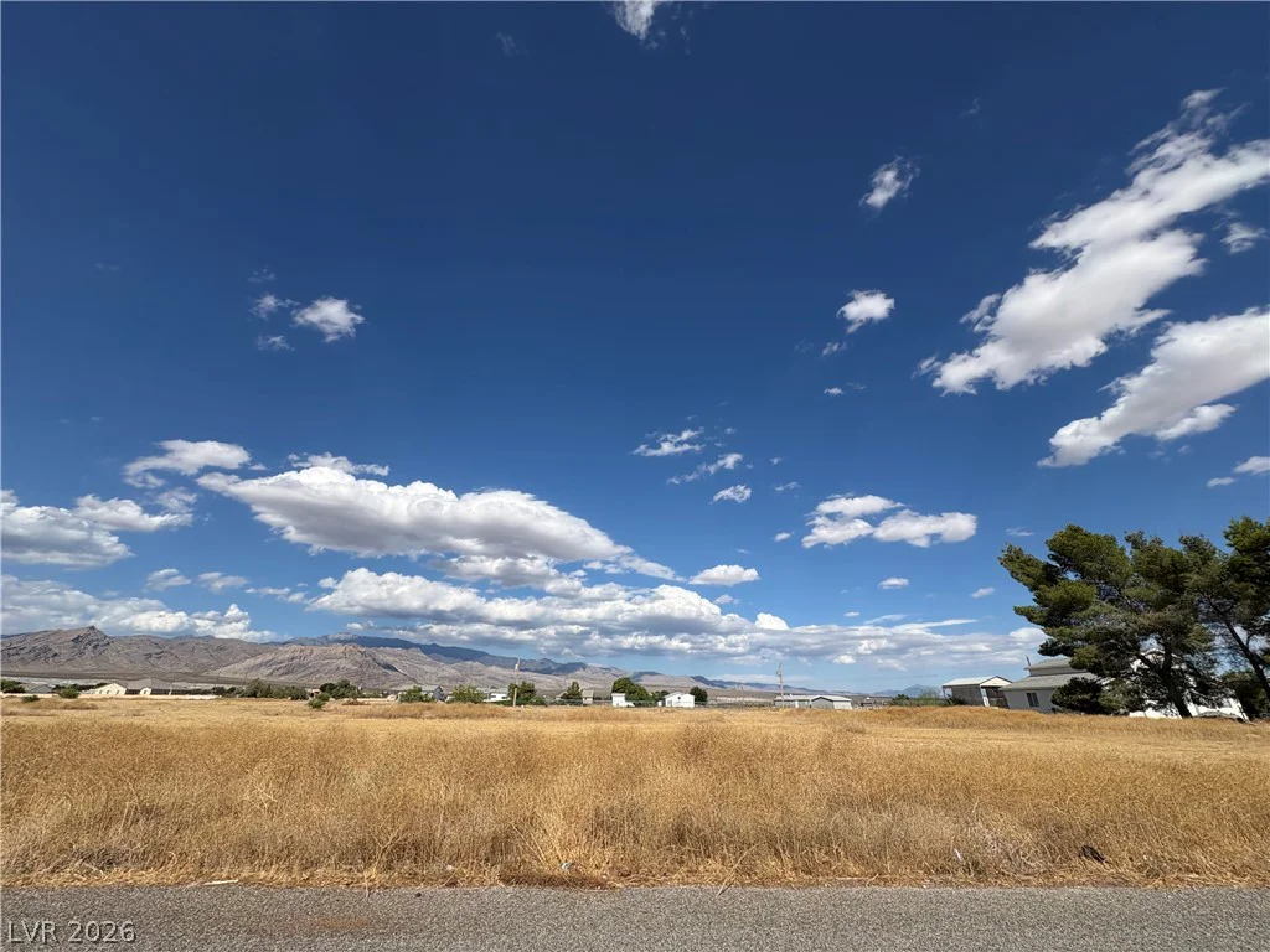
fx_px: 514
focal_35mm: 14
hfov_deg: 102.1
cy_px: 476
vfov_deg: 85.7
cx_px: 635
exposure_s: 1/3546
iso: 40
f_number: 2.2
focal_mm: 2.22
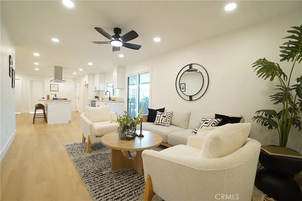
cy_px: 100
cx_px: 151
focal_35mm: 15
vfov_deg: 77.3
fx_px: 126
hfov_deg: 100.4
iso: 800
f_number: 6.3
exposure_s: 1/30
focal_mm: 10
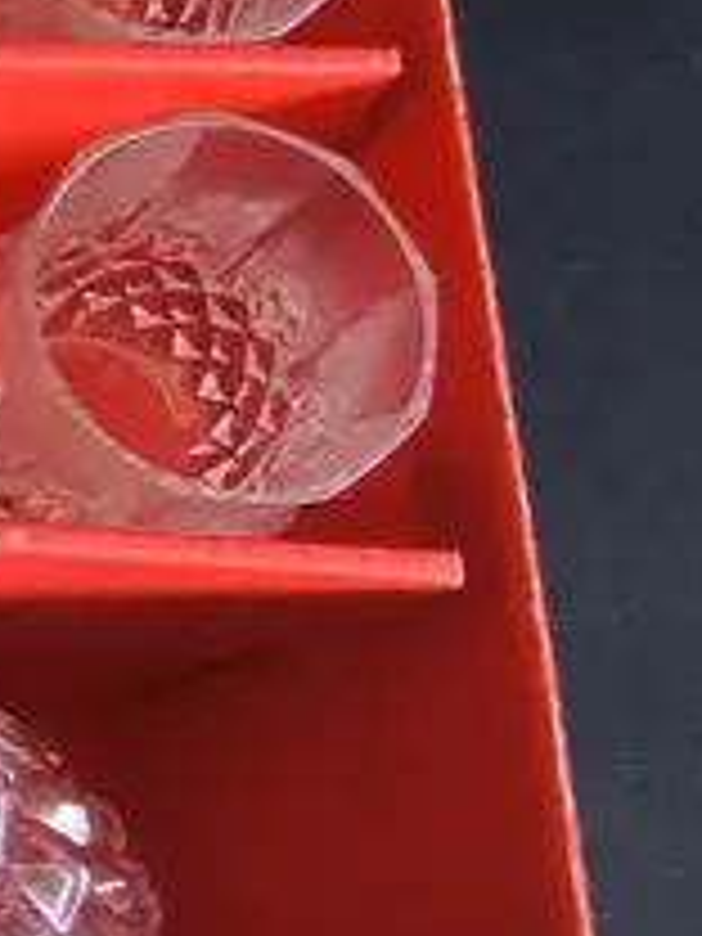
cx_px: -1152
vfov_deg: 14.7
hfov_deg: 9.5
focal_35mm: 133
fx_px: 3596
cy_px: 90
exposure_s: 1/100
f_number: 2
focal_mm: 2.87
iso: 200
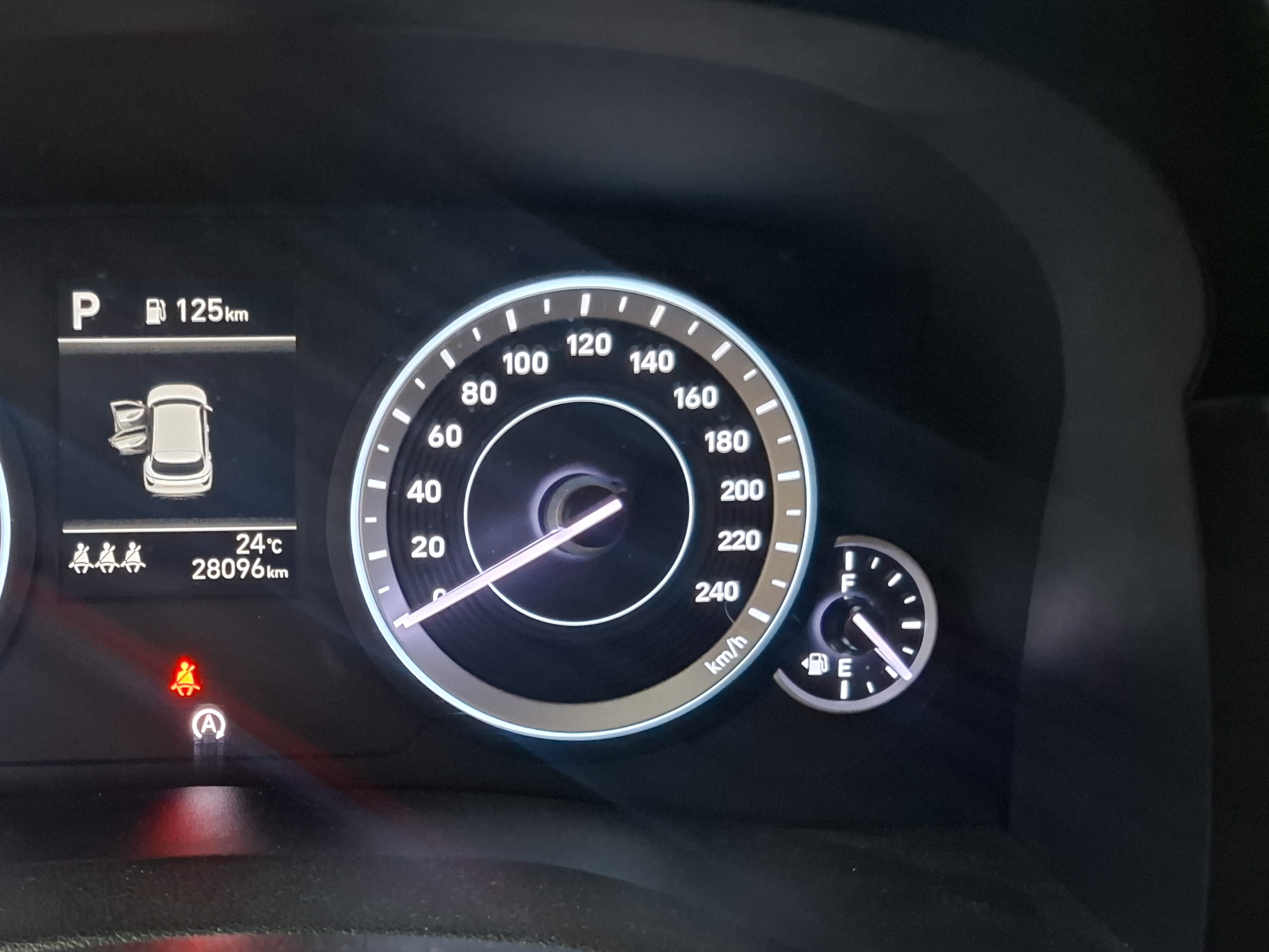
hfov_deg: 43.2
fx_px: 1503
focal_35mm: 41
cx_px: 214
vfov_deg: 34.9
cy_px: 613
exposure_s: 1/20
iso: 1250
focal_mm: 5.54
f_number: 1.8
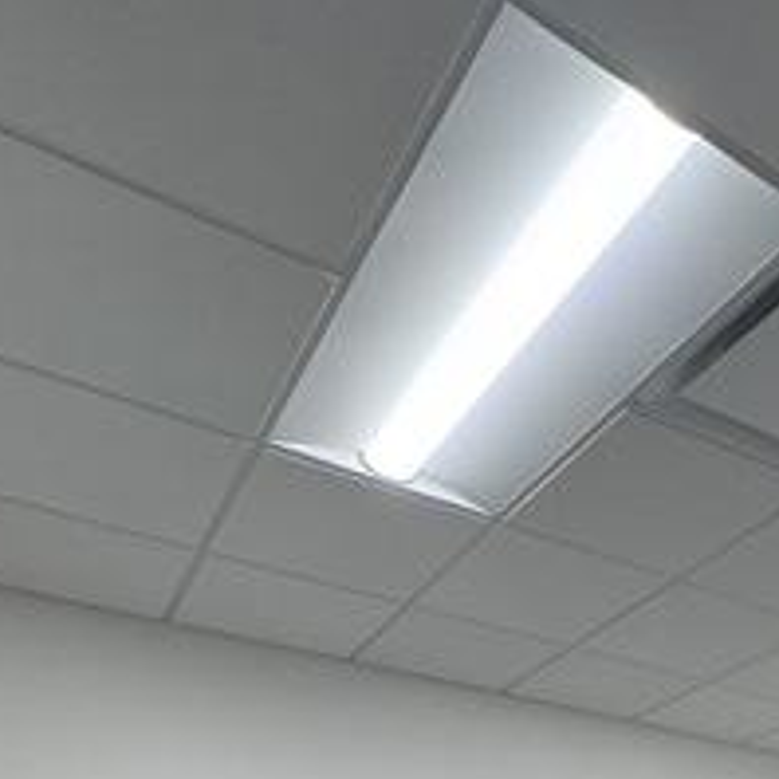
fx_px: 1018
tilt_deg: -7.5
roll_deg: +1.0
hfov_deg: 40.0
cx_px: 633
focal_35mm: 40
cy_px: 1184
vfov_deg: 27.6
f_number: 2.2
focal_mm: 2.22
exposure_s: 1/100
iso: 125
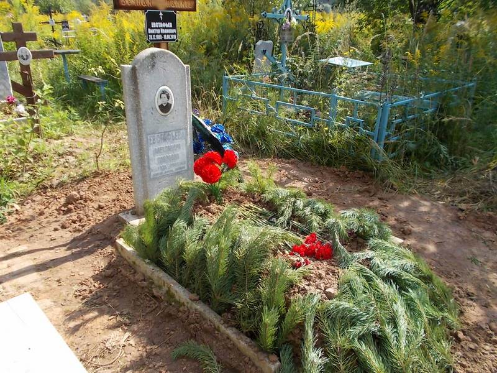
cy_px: 186
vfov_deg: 53.1
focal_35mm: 26
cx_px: 248
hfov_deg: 67.3
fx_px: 373
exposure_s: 1/400
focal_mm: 4.6
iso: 80
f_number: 3.2
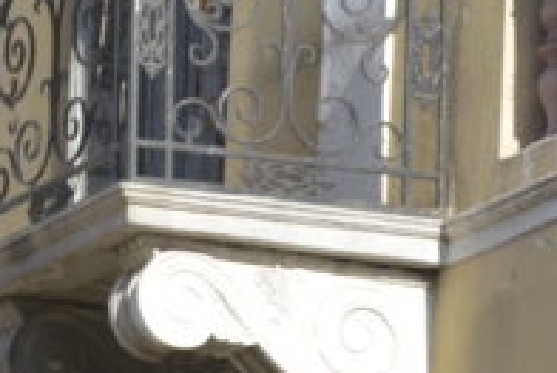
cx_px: -338
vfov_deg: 2.3
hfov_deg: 3.5
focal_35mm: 588
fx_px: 9104
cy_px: 394
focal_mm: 150
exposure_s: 1/500
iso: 250
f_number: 6.3
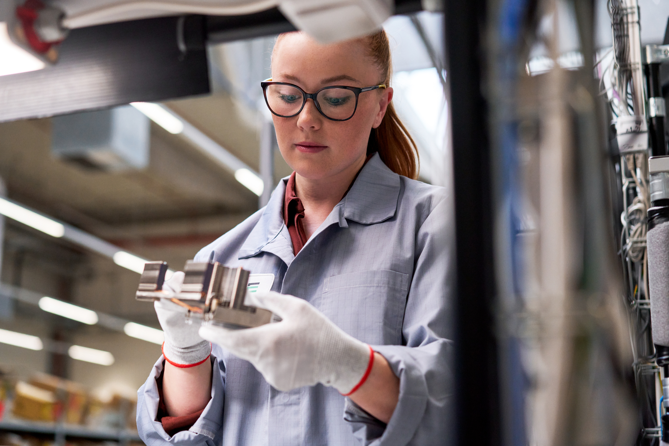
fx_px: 1022
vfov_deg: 24.6
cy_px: 223
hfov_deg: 36.2
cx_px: 334
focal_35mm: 55
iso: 1600
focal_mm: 55
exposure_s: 1/640
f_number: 2.8
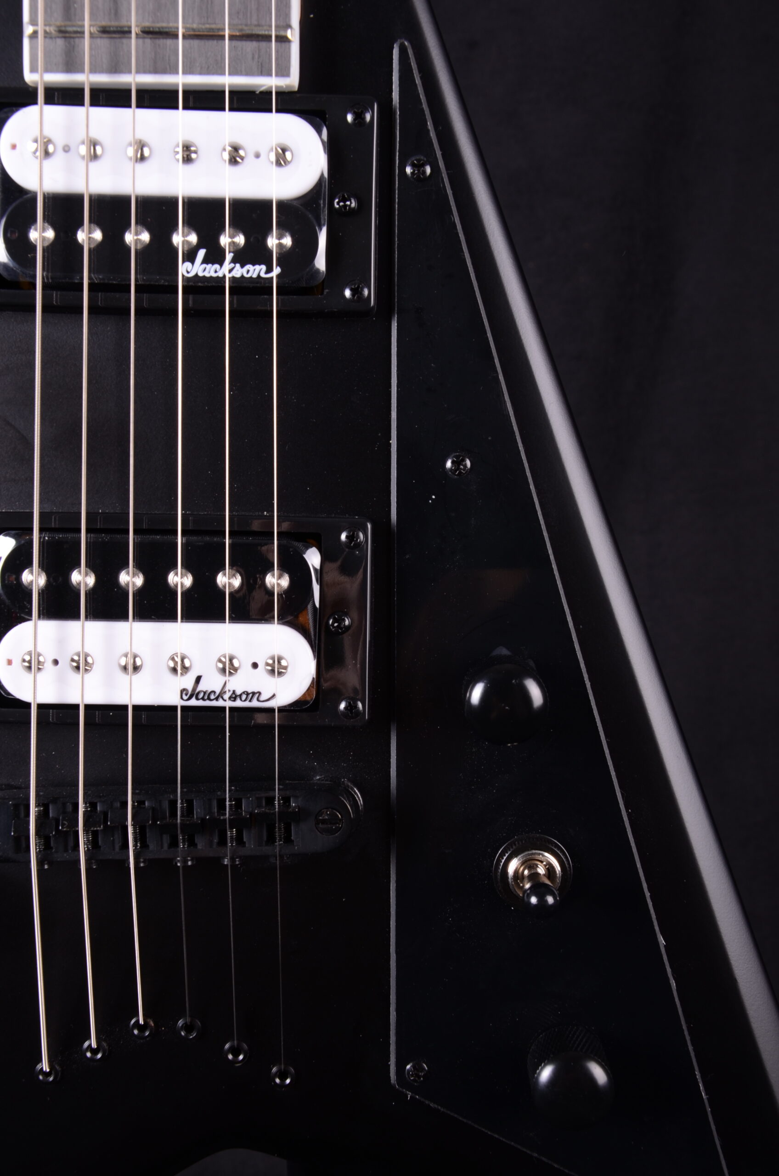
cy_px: 588
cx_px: 390
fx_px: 1565
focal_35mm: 48
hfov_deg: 28.0
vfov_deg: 41.2
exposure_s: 1/200
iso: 200
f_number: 11
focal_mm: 32
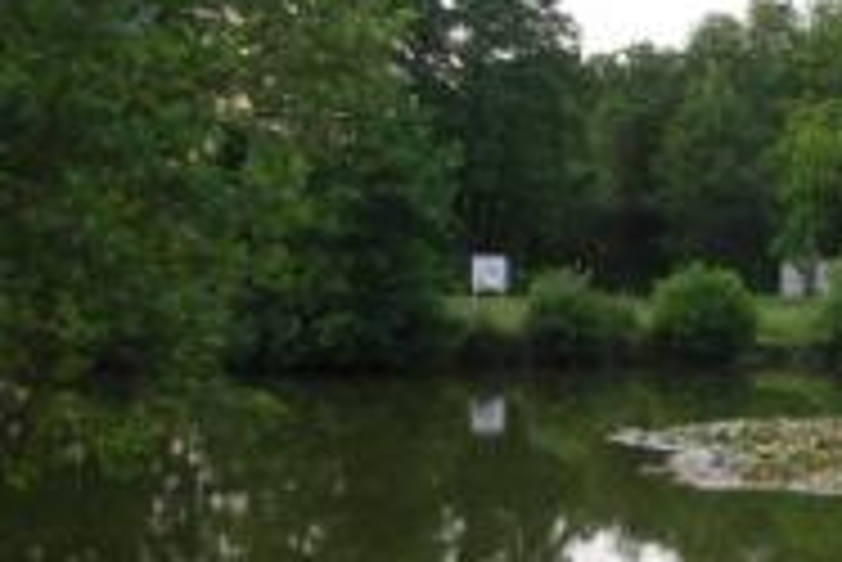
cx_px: 973
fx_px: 1849
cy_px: 337
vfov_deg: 17.3
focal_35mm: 79
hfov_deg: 23.7
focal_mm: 22
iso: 140
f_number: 4
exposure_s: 1/125
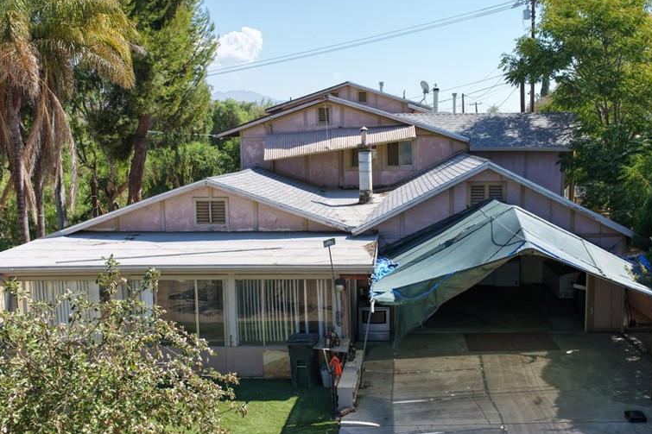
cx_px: 373
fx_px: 688
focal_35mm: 38
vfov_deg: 35.0
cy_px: 229
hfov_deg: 50.5
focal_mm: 14.45
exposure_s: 1/500
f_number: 2.8
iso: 100
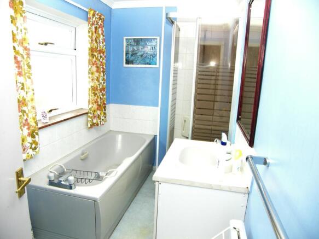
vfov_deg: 56.8
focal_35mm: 24
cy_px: 120
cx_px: 160
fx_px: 221
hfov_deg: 71.6
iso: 100
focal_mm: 5
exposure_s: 1/20
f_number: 2.8
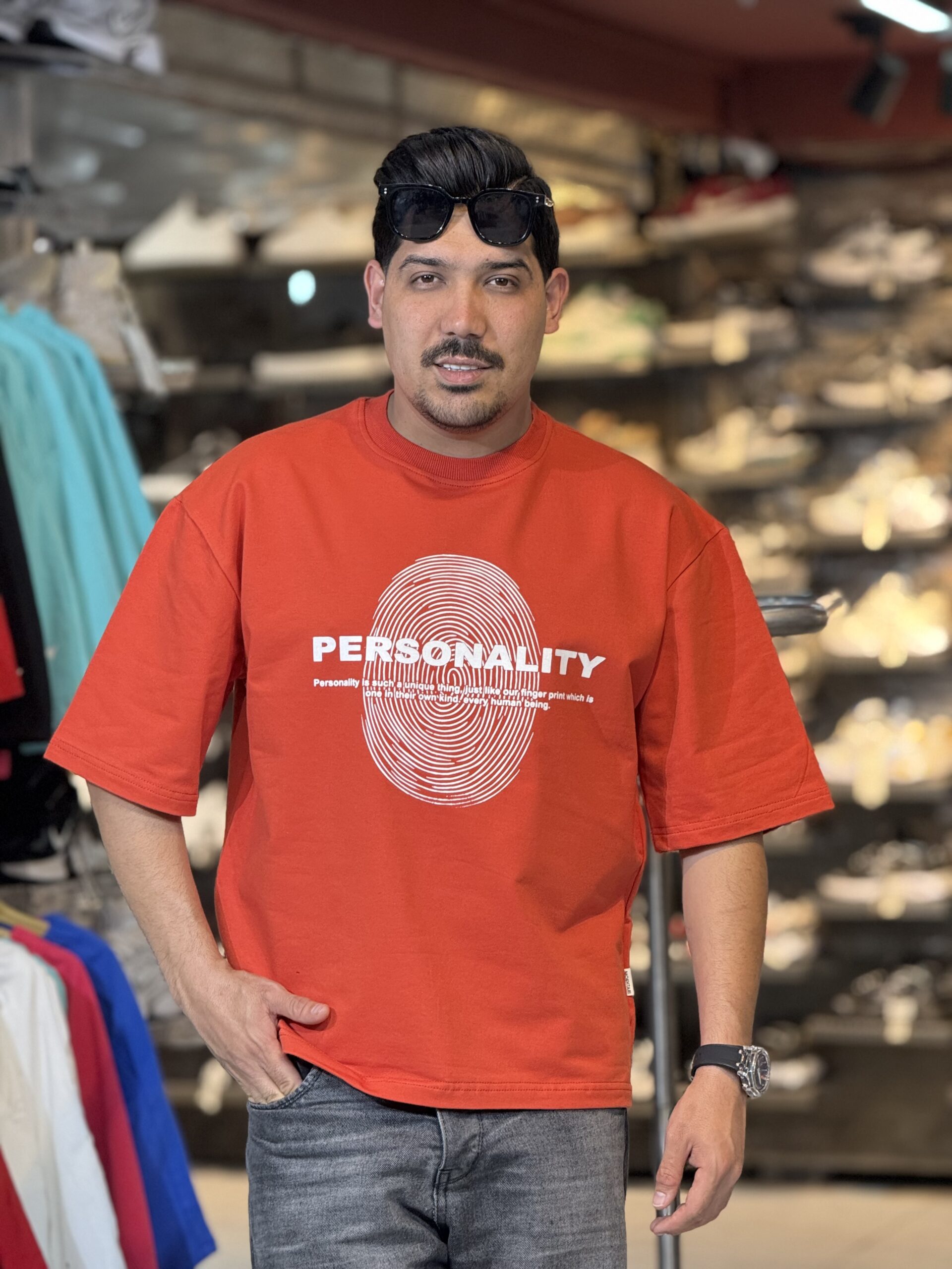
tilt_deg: -0.7
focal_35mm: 120
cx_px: 476
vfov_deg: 16.4
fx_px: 4400
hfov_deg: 12.3
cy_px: 634
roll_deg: +0.9
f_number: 2.8
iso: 320
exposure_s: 1/100
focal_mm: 15.66
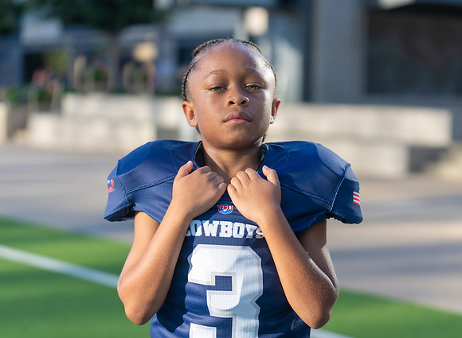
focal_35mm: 75
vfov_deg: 19.5
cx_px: 254
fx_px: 987
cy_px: 169
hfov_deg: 26.3
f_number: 2.8
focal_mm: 70
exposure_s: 1/500
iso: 100
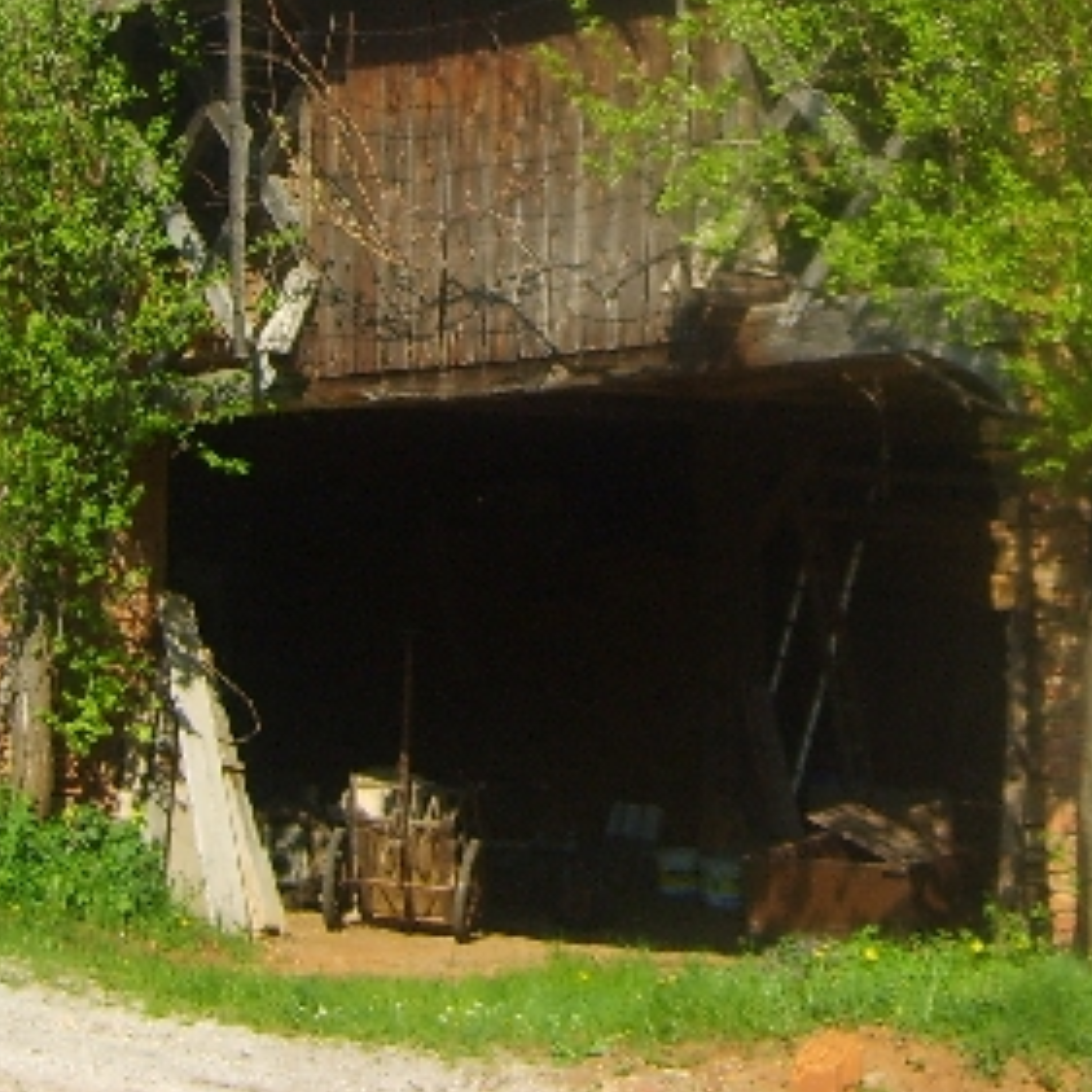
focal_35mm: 88
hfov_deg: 19.5
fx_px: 3141
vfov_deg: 19.1
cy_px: -47
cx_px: 886
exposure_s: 1/750
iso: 50
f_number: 2.8
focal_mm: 5.8
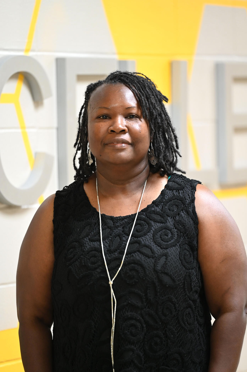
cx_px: 124
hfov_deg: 7.6
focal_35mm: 180
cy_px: 186
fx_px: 1855
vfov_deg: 11.4
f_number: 2.8
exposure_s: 1/50
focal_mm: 180
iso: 1250
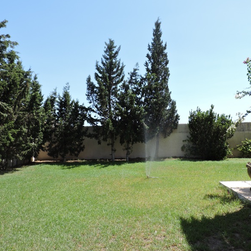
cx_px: 140
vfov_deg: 55.6
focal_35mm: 29
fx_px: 238
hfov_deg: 55.5
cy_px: 128
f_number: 3
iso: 100
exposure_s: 1/800
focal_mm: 4.3
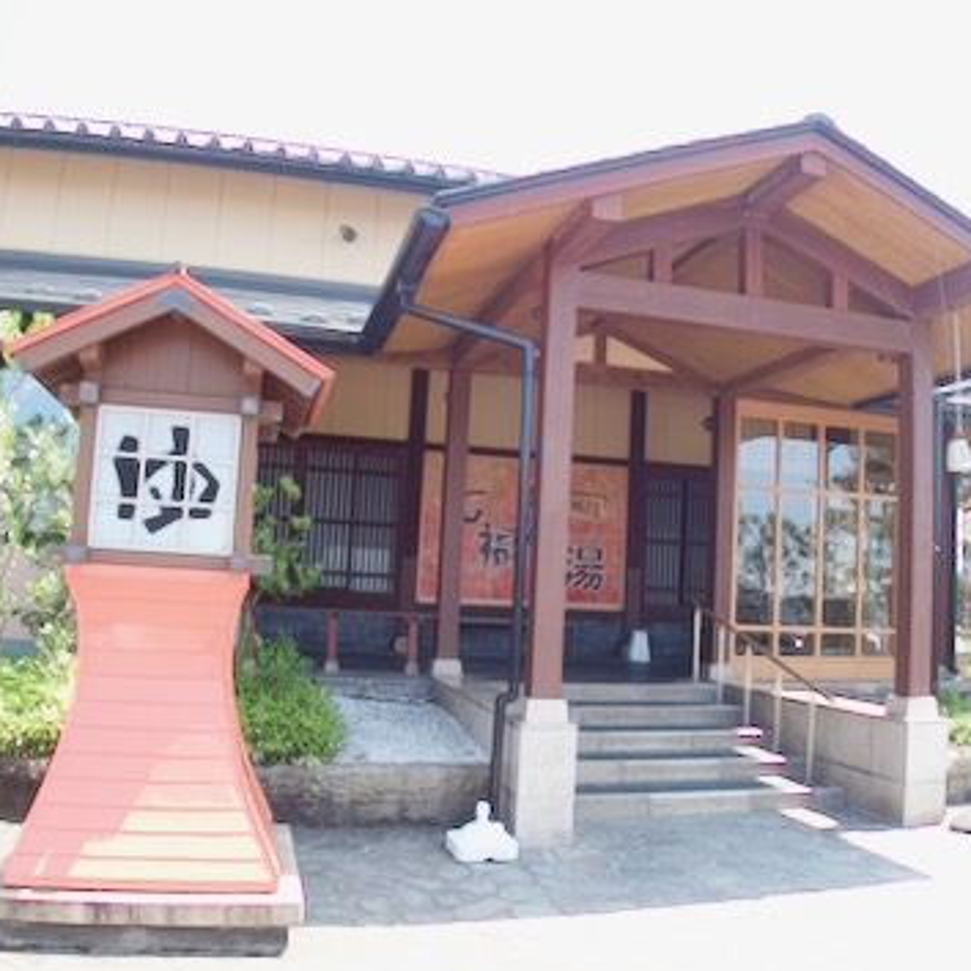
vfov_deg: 54.0
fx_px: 952
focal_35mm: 30
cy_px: 491
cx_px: 540
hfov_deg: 53.9
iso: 100
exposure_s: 1/250
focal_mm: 4.5
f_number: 2.8
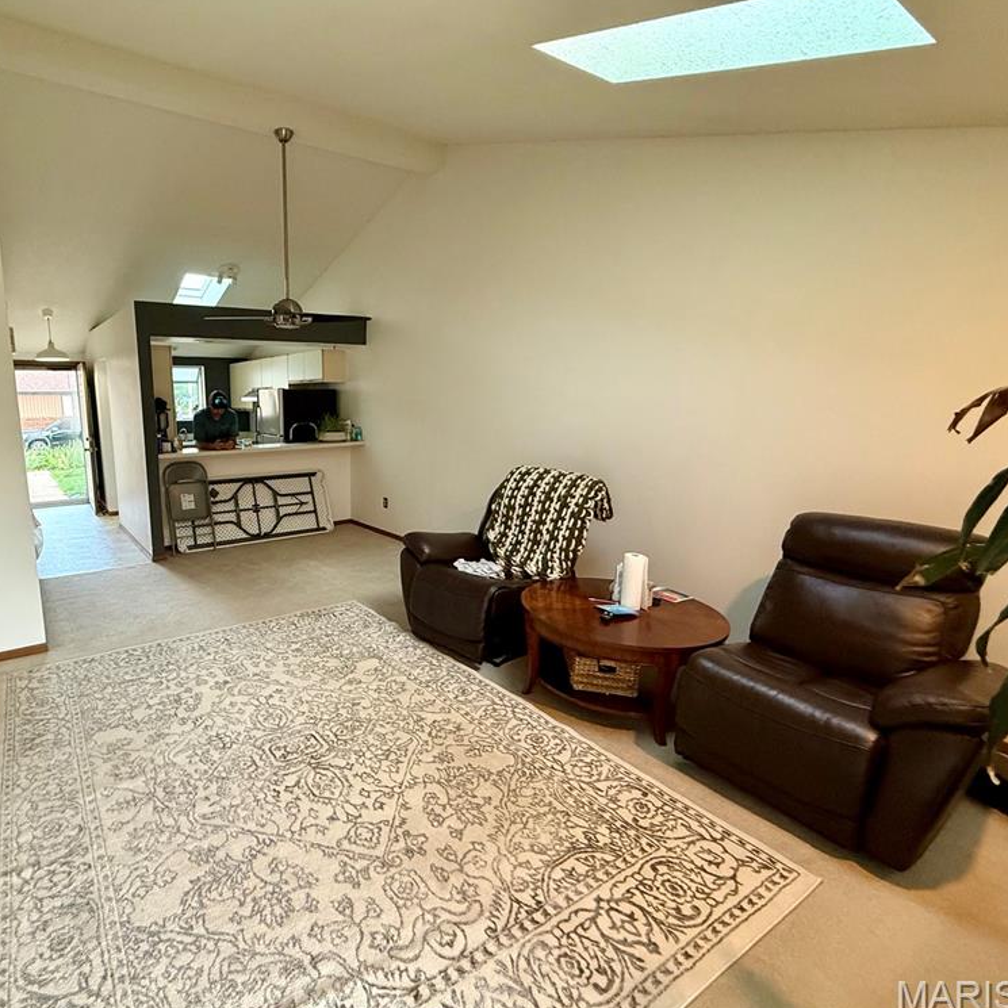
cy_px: 505
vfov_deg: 84.0
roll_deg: +1.2
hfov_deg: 81.3
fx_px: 560
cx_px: 340
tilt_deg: -11.1
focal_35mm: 17
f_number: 2.2
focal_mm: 2.22
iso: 400
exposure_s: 1/60
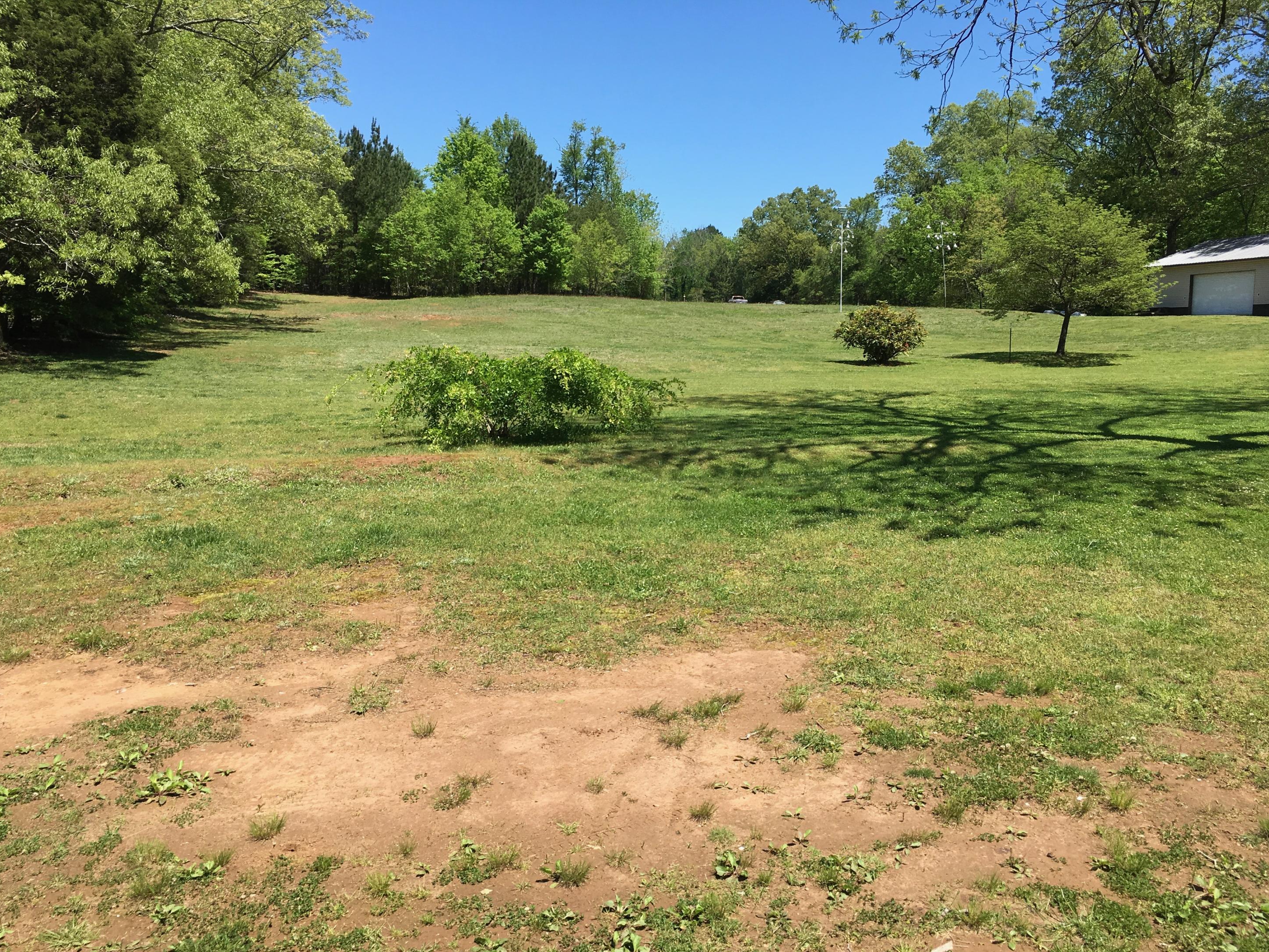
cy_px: 492
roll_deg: +0.6
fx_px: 1100
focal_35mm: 30
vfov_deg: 46.8
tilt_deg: -8.3
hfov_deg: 60.0
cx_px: 629
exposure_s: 1/1241
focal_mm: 4.15
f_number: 2.2
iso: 25
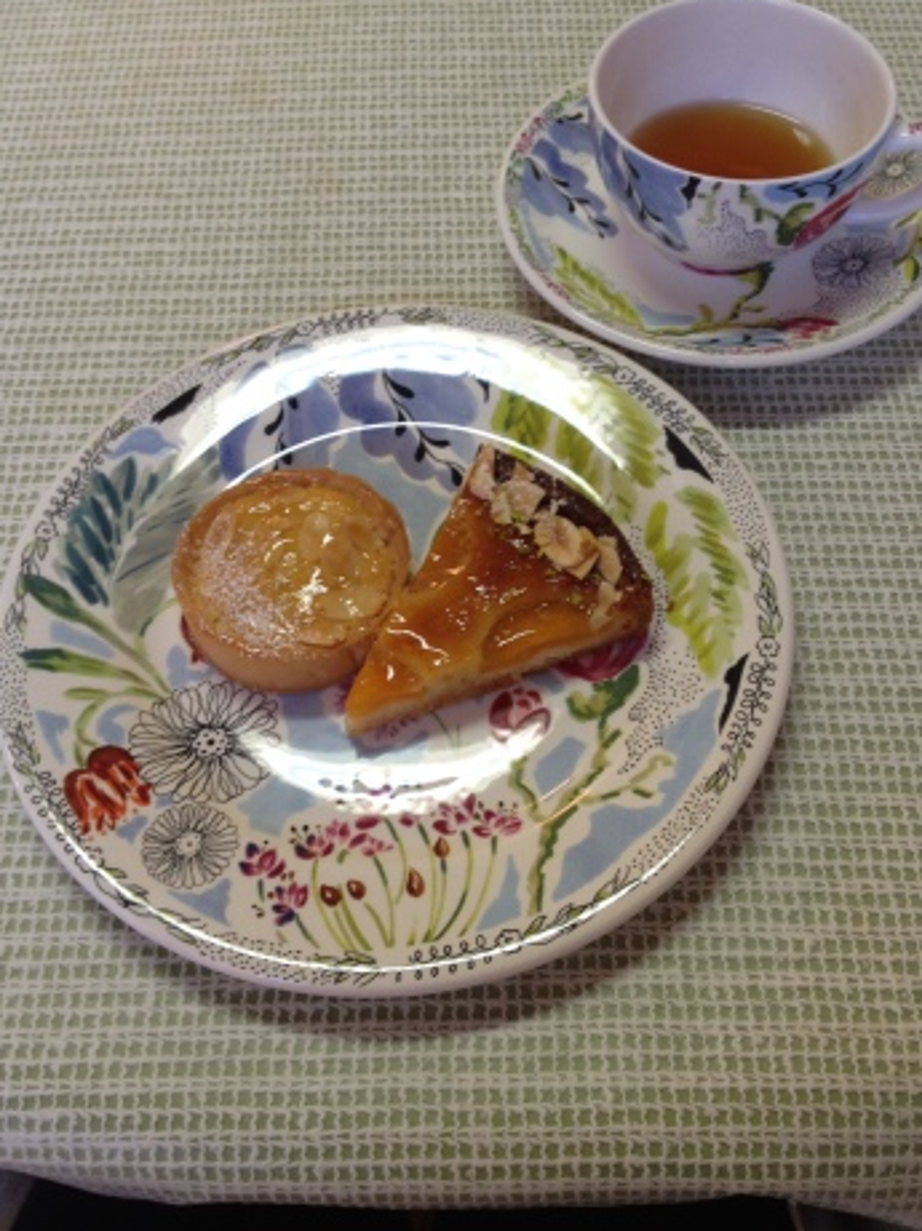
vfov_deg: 49.0
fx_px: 1351
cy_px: 587
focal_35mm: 38
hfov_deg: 37.7
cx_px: 482
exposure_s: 1/20
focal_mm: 4.28
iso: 80
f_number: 2.4
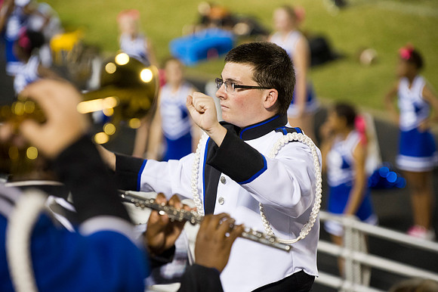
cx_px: 219
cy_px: 146
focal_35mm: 200
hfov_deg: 10.3
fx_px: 2432
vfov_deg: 6.9
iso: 4000
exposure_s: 1/125
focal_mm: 200
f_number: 4
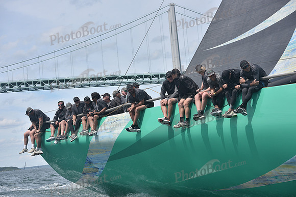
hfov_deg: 28.8
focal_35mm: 70
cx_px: 148
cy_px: 98
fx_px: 576
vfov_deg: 19.5
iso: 320
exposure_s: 1/800
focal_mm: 70
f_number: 6.3
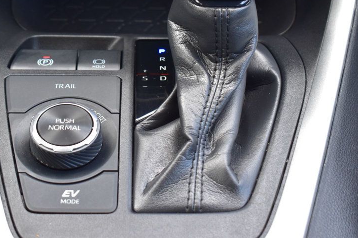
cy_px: 83
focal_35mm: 81
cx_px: 168
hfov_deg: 25.1
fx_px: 805
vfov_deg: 16.8
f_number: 7.1
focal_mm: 38
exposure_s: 1/25
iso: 400
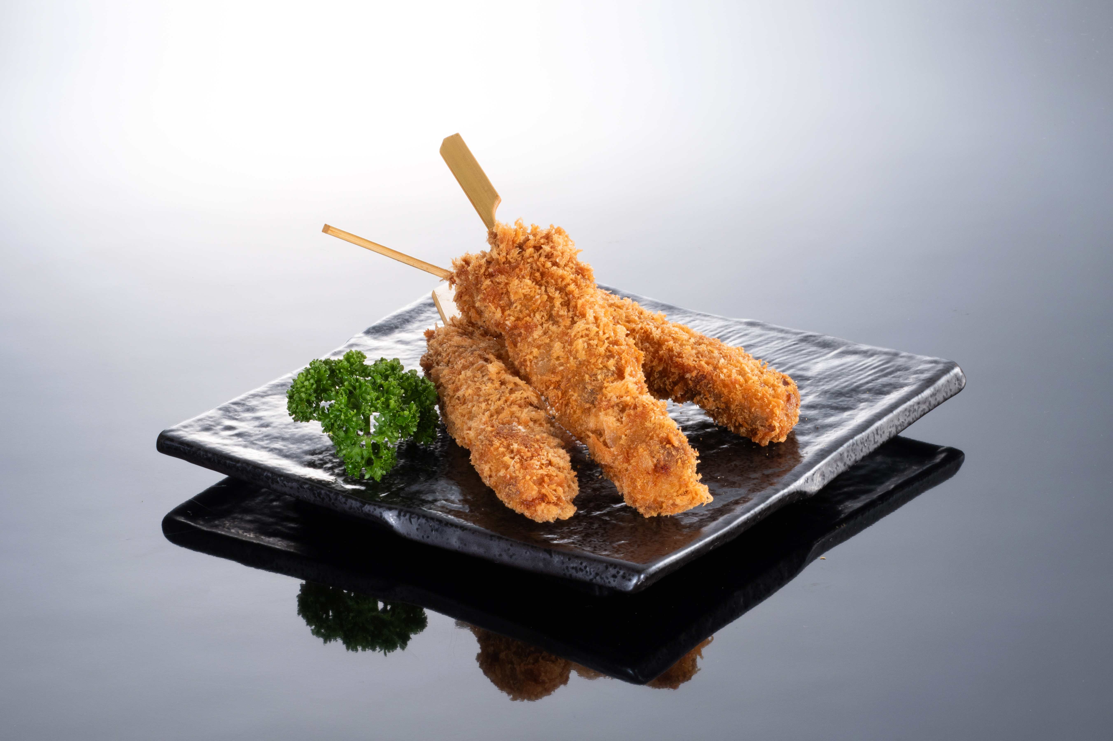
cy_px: 370
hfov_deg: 16.1
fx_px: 3924
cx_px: 556
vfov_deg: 10.8
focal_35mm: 127
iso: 160
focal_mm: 85
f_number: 22
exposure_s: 1/125
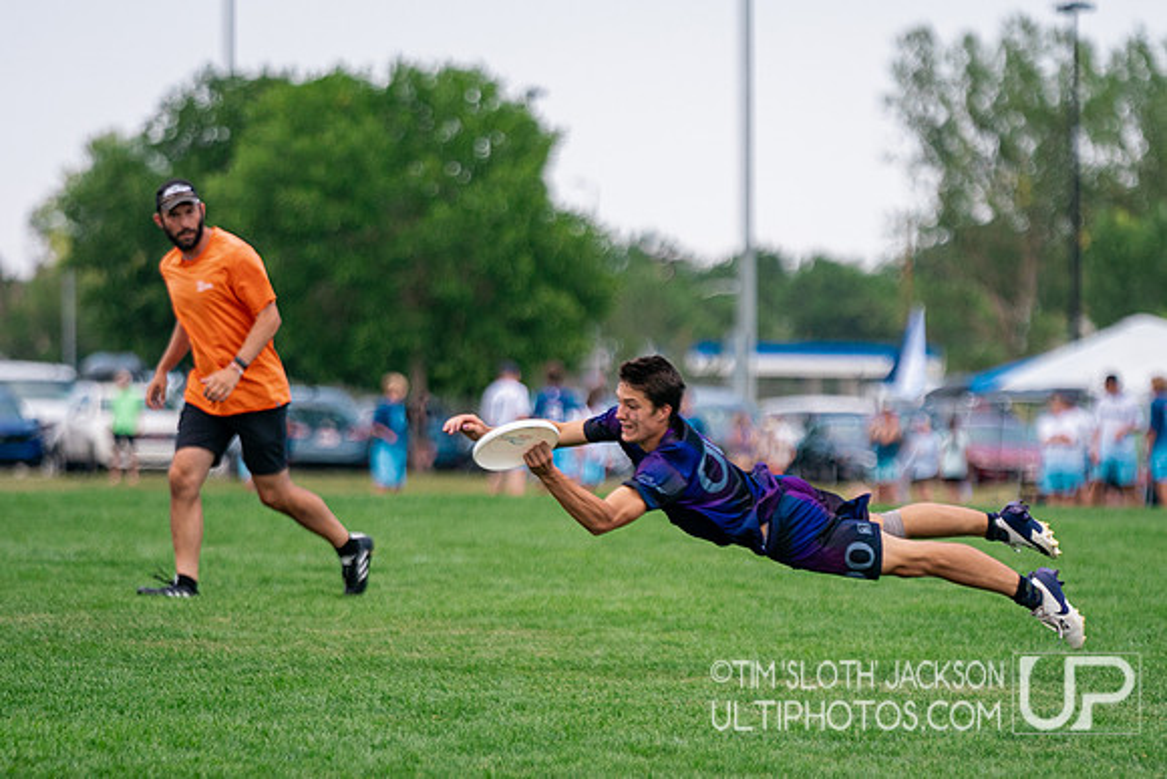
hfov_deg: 6.1
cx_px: 700
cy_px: 574
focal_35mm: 339
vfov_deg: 4.1
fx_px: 11002
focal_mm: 200
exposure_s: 1/3200
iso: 400
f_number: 2.8
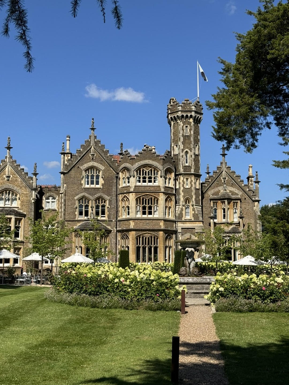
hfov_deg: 30.3
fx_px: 534
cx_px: 144
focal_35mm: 48
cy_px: 192
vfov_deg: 39.7
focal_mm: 6.76
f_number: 1.78
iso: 64
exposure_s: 1/4975
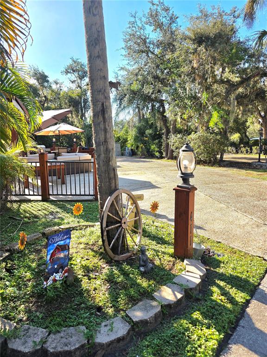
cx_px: 134
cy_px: 178
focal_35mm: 23
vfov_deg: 73.9
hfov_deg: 58.9
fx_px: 237
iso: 80
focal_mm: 6.3
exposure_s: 1/5000
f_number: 1.7
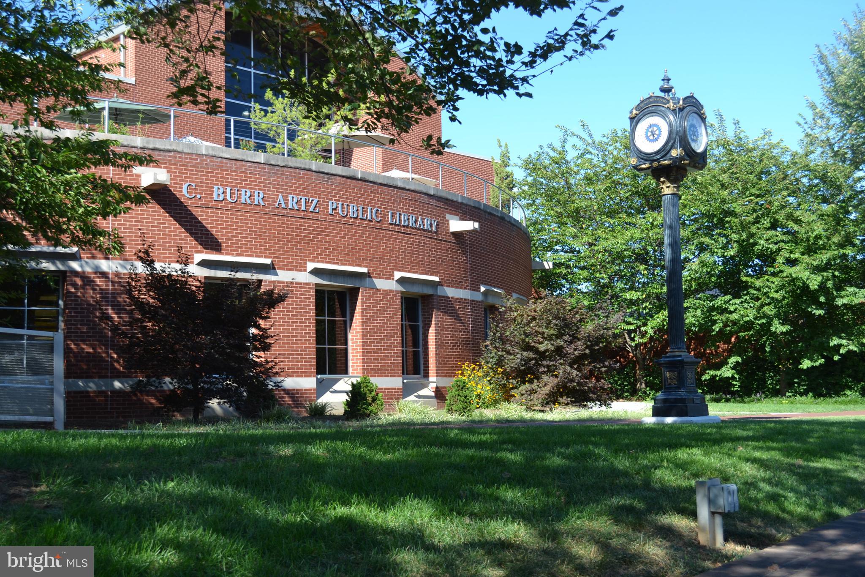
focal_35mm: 44
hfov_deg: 45.0
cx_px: 432
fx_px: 1045
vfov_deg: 30.8
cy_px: 288
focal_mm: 29
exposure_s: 1/160
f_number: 6.3
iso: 100
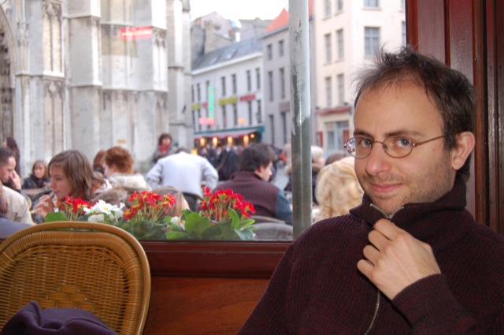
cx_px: 252
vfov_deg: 26.4
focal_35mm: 51
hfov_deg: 38.9
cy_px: 168
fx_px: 713
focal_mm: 34
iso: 400
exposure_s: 1/40
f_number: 4.5
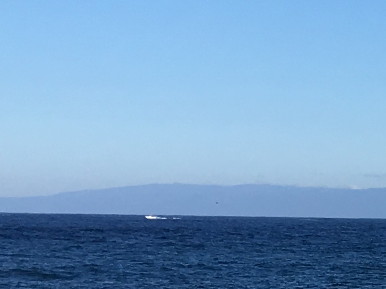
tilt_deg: -7.6
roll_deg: -1.0
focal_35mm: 167
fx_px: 1862
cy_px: 471
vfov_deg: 8.6
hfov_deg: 10.0
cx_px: 984
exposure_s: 1/2137
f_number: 2.2
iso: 25
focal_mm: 4.15
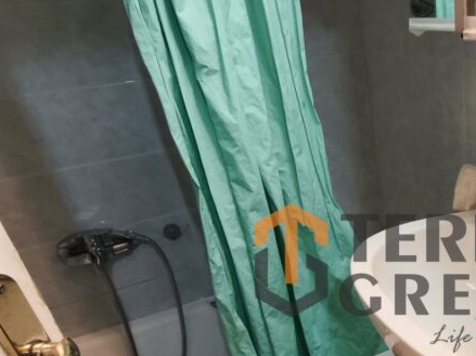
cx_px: 413
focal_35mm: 35
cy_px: 278
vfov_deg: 39.3
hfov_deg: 48.1
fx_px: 481
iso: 400
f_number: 2.2
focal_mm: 1.91
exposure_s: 1/33.3
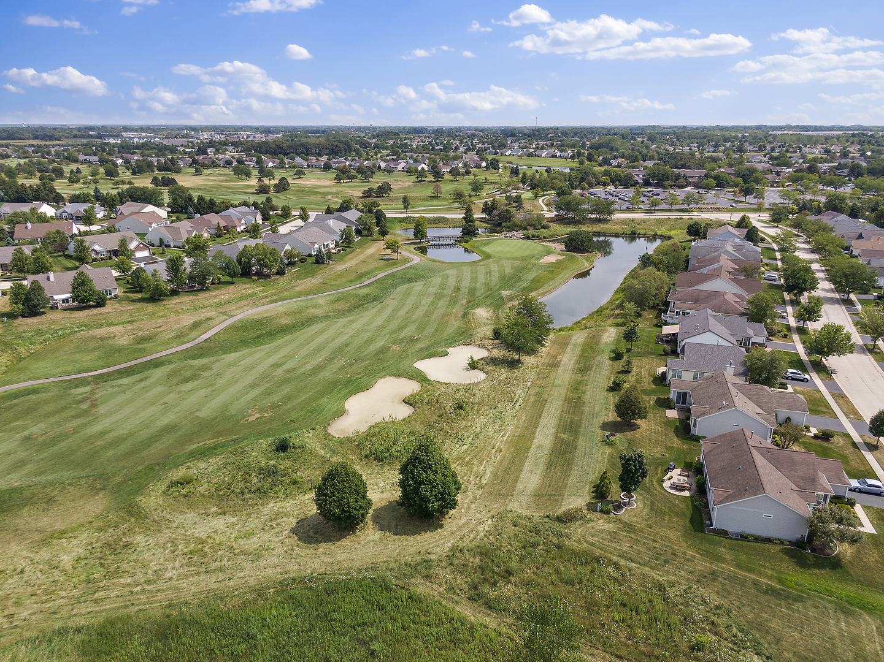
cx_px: 442
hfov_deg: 71.6
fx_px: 613
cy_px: 331
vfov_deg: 56.8
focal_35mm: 24
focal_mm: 4.39
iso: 100
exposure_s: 1/1600
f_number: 2.8
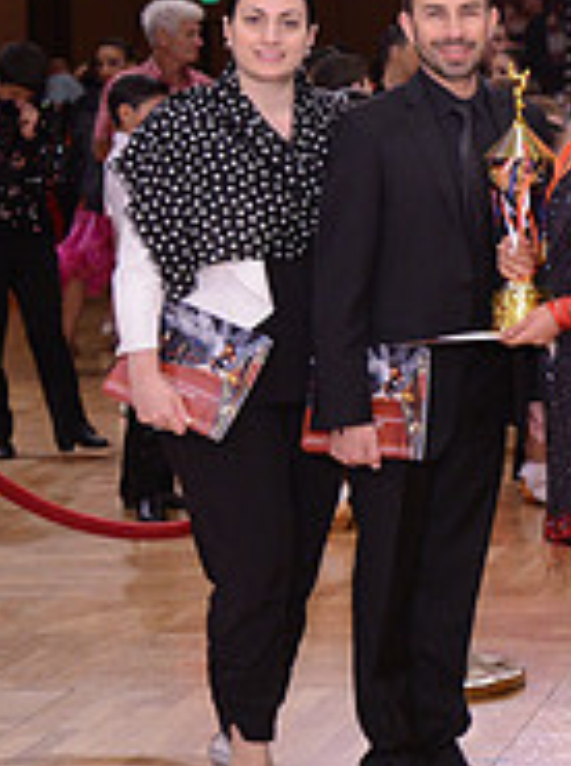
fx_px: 2935
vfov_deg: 14.8
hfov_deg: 10.3
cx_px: 1109
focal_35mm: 133
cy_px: 209
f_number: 4
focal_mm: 44
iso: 1600
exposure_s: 1/250
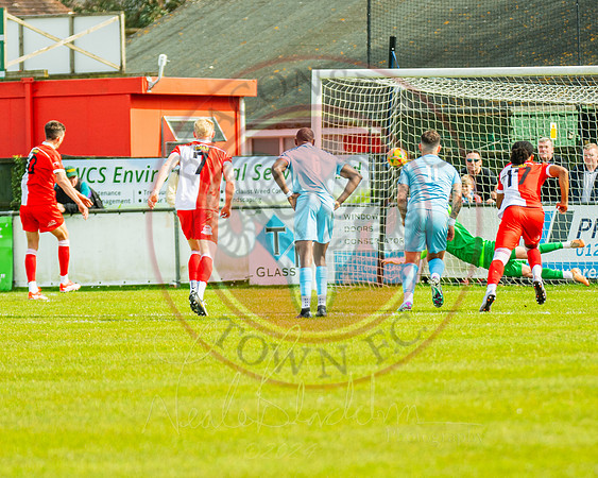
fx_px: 7115
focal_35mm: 402
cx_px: 305
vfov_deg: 3.8
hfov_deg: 4.8
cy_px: 259
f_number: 4
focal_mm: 220
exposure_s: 1/1600
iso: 400
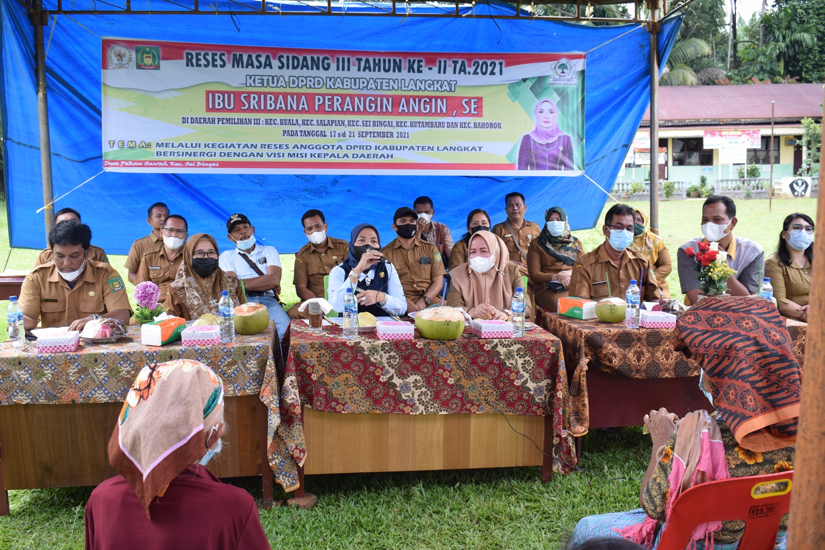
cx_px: 412
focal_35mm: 36
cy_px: 275
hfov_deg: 53.1
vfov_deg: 36.9
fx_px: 825
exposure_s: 1/125
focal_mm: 24
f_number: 6.3
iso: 400
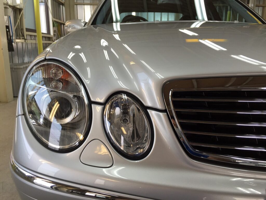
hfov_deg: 61.7
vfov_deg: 48.2
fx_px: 223
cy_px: 100
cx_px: 133
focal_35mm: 29
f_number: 2.2
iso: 50
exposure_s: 1/120
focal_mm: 4.15
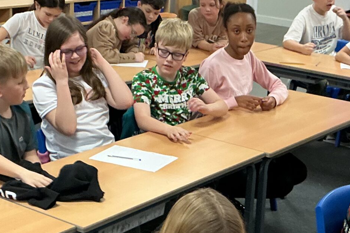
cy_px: 147
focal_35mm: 83
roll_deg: -1.8
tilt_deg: -17.2
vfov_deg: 16.4
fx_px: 807
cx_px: 173
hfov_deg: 24.5
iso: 100
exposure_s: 1/50
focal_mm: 3
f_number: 1.8
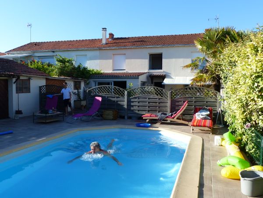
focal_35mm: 29
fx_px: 220
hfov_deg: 61.7
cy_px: 99
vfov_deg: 48.2
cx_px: 132
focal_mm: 5.3
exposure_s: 1/500
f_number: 4
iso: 100
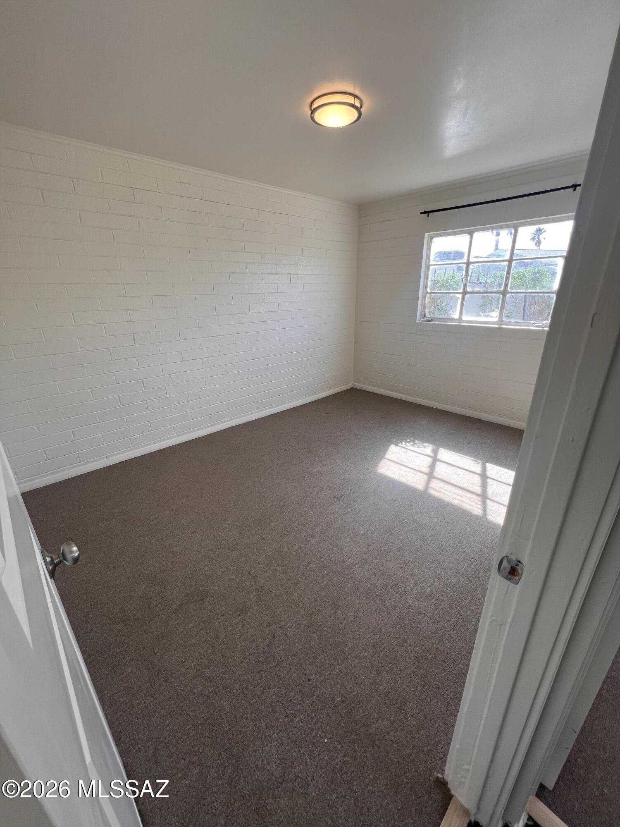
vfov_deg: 106.2
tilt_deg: -20.1
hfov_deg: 89.9
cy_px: 414
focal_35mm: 13
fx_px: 310
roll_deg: +1.1
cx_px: 310
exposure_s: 1/120
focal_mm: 1.57
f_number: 1.8
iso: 32
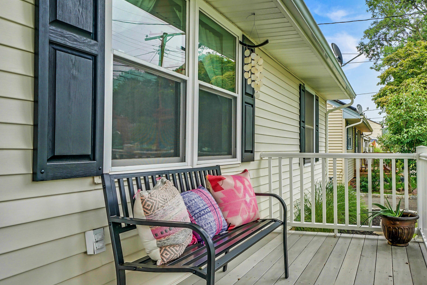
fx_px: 356
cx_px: 278
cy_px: 149
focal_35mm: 30
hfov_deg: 60.7
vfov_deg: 43.6
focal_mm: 19
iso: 400
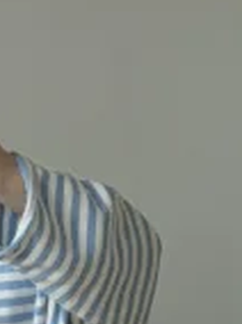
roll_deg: +1.1
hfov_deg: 6.4
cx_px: -237
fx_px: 2113
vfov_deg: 8.5
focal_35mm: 226
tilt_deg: -17.7
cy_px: 517
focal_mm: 6.76
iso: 80
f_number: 1.78
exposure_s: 1/1883
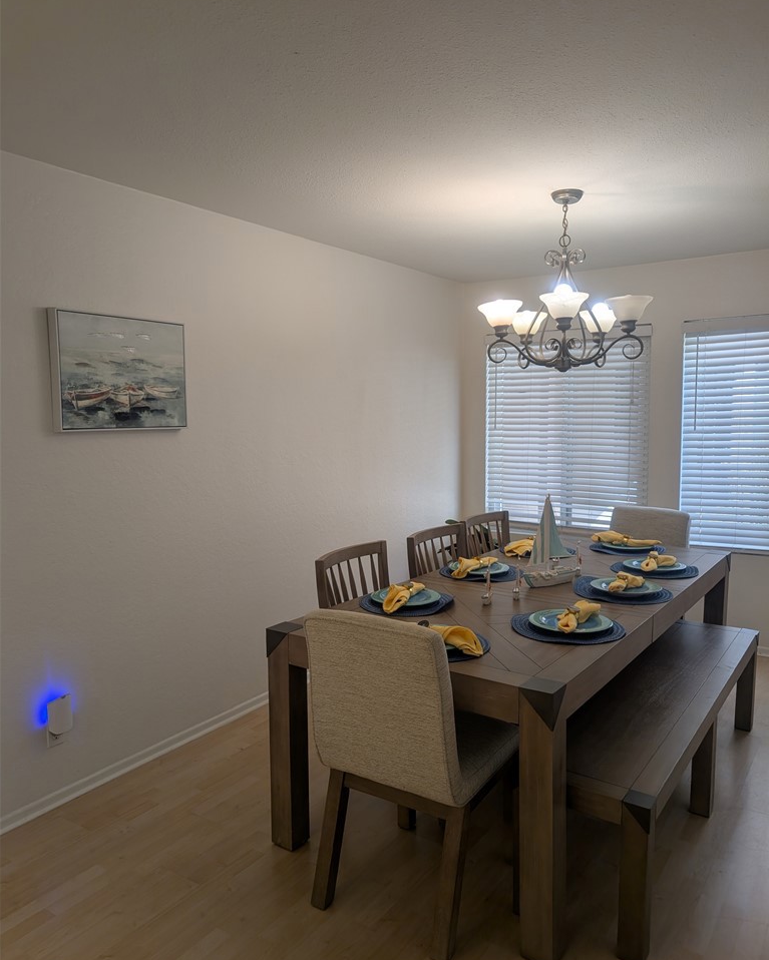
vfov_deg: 68.1
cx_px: 384
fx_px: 711
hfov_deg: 56.8
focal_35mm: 25
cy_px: 489
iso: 27
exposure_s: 1/40
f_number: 1.68
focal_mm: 6.9
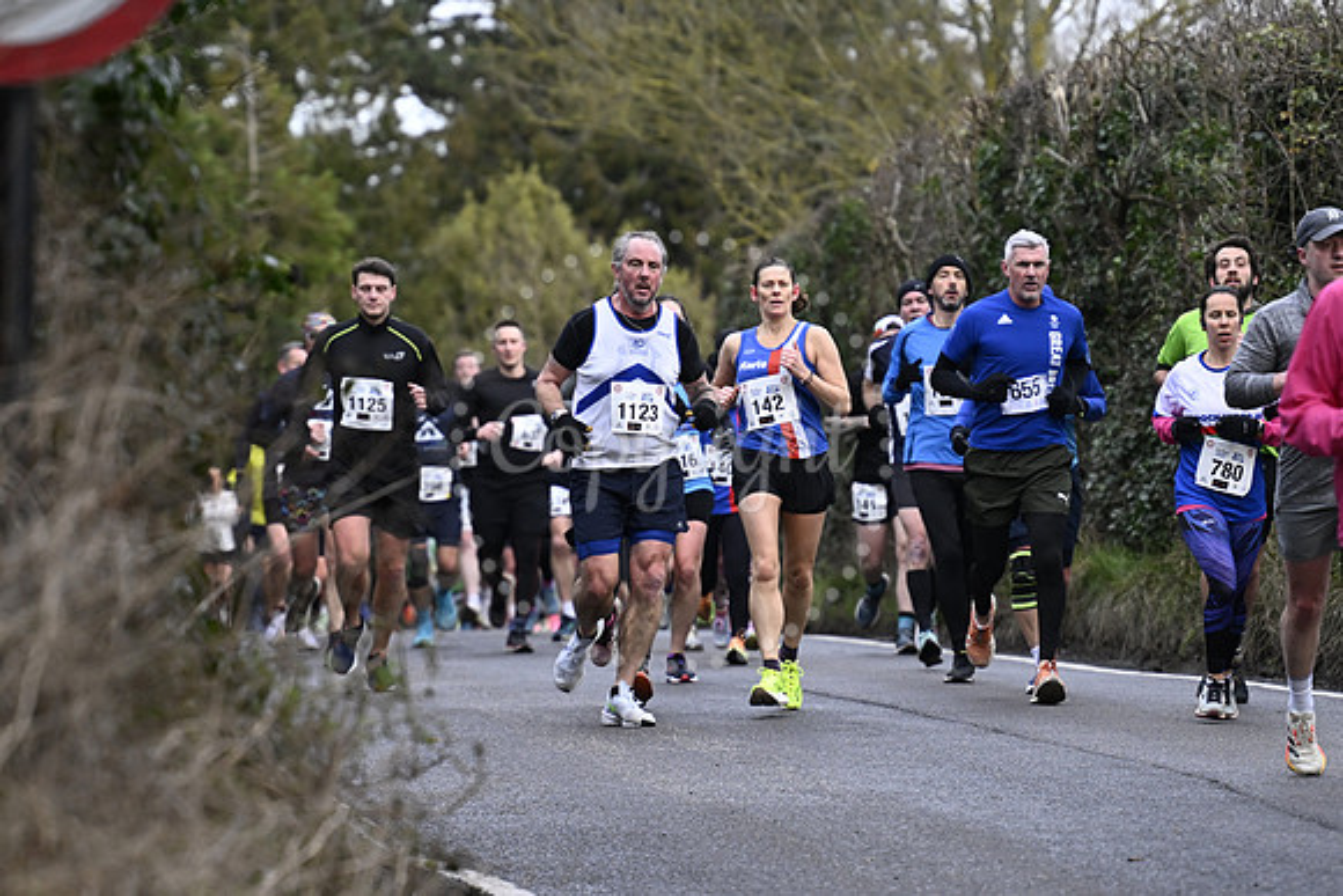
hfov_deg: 7.4
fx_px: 10336
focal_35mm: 277
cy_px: 448
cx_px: 672
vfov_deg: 5.0
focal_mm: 185
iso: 1600
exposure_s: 1/1250
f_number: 4.5
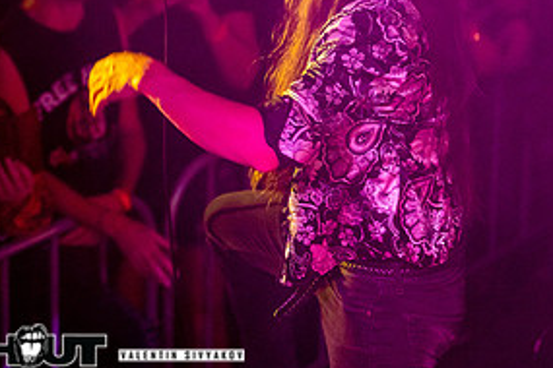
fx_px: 3441
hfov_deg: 9.1
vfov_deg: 6.1
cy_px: 38
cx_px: 39
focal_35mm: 224
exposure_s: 1/160
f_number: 2.8
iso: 2000
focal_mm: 110
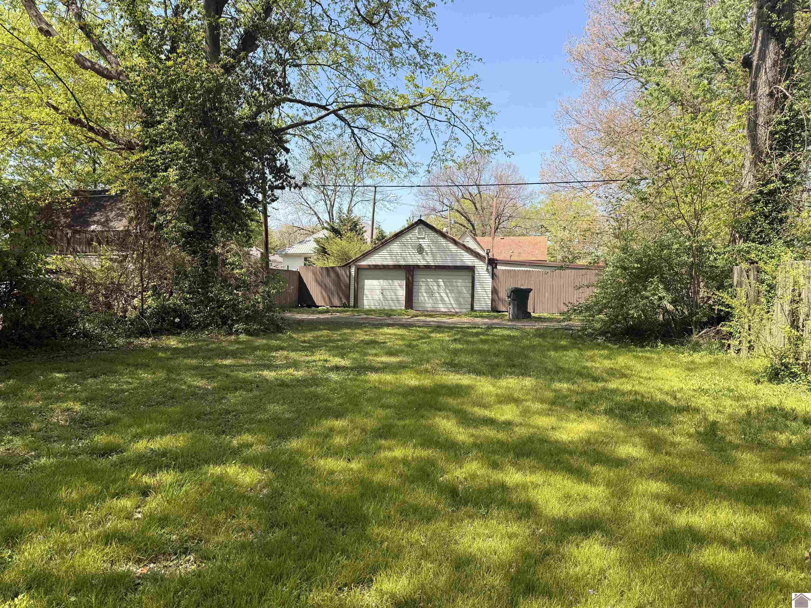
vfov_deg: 56.8
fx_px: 562
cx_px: 406
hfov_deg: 71.6
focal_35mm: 24
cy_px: 304
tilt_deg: -1.4
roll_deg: -0.5
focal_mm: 6.76
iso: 80
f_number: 1.78
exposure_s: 1/1689
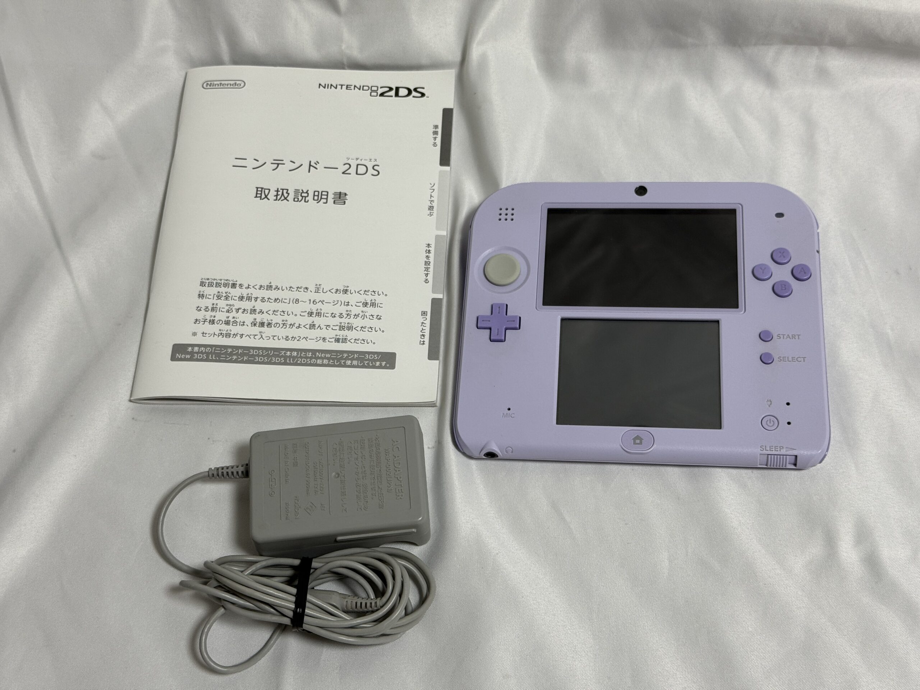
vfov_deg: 30.3
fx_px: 1276
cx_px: 460
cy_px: 345
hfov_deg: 39.7
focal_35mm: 48
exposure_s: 1/117
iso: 80
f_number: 1.78
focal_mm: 6.76
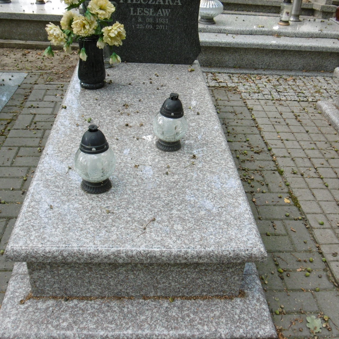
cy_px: 155
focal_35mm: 40
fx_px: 443
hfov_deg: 41.9
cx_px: 170
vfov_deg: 41.8
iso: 100
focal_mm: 5
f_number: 3.3
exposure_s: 1/125
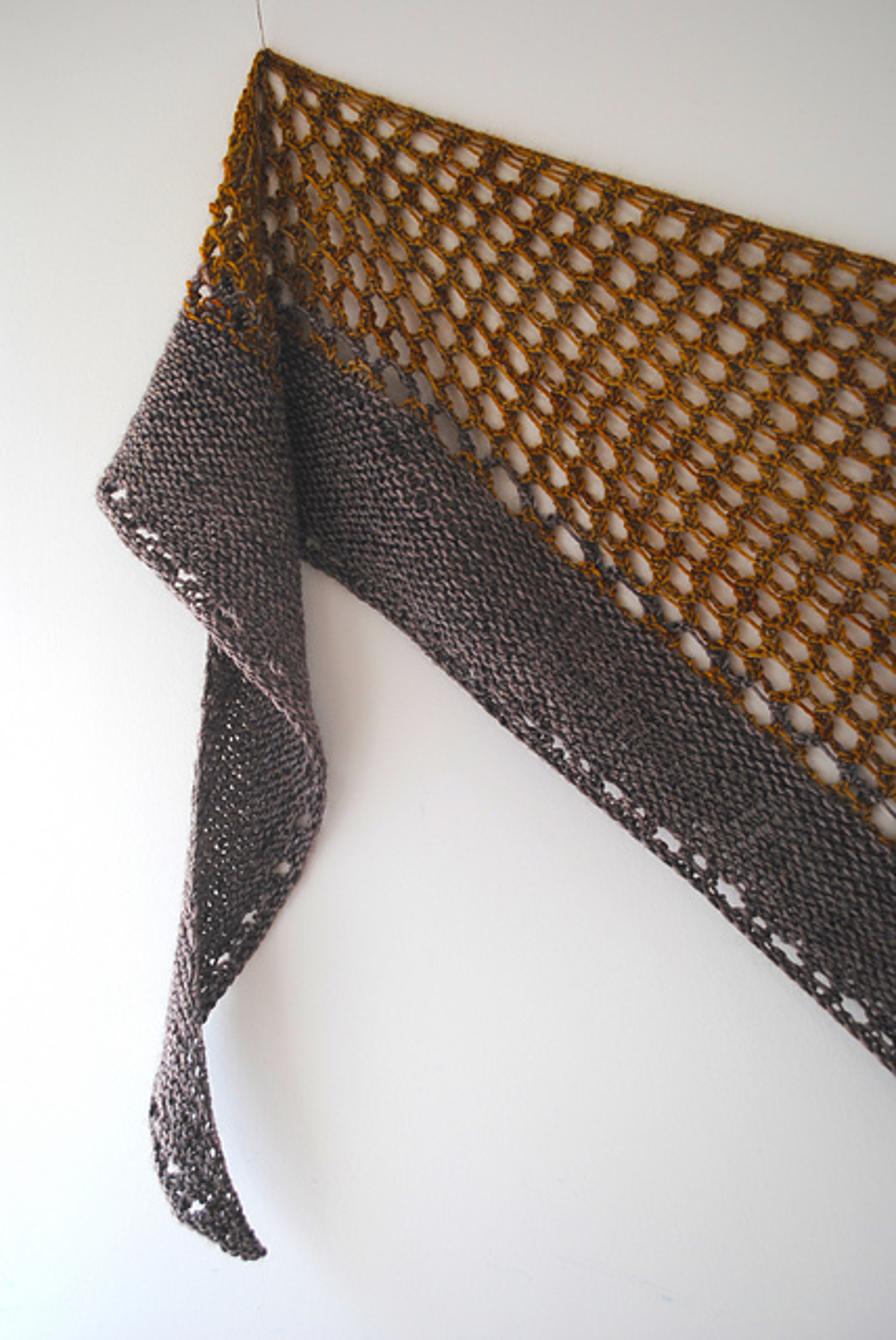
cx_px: 448
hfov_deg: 36.9
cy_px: 670
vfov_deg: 53.1
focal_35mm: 36
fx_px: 1341
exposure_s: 1/80
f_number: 4.2
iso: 200
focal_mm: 24
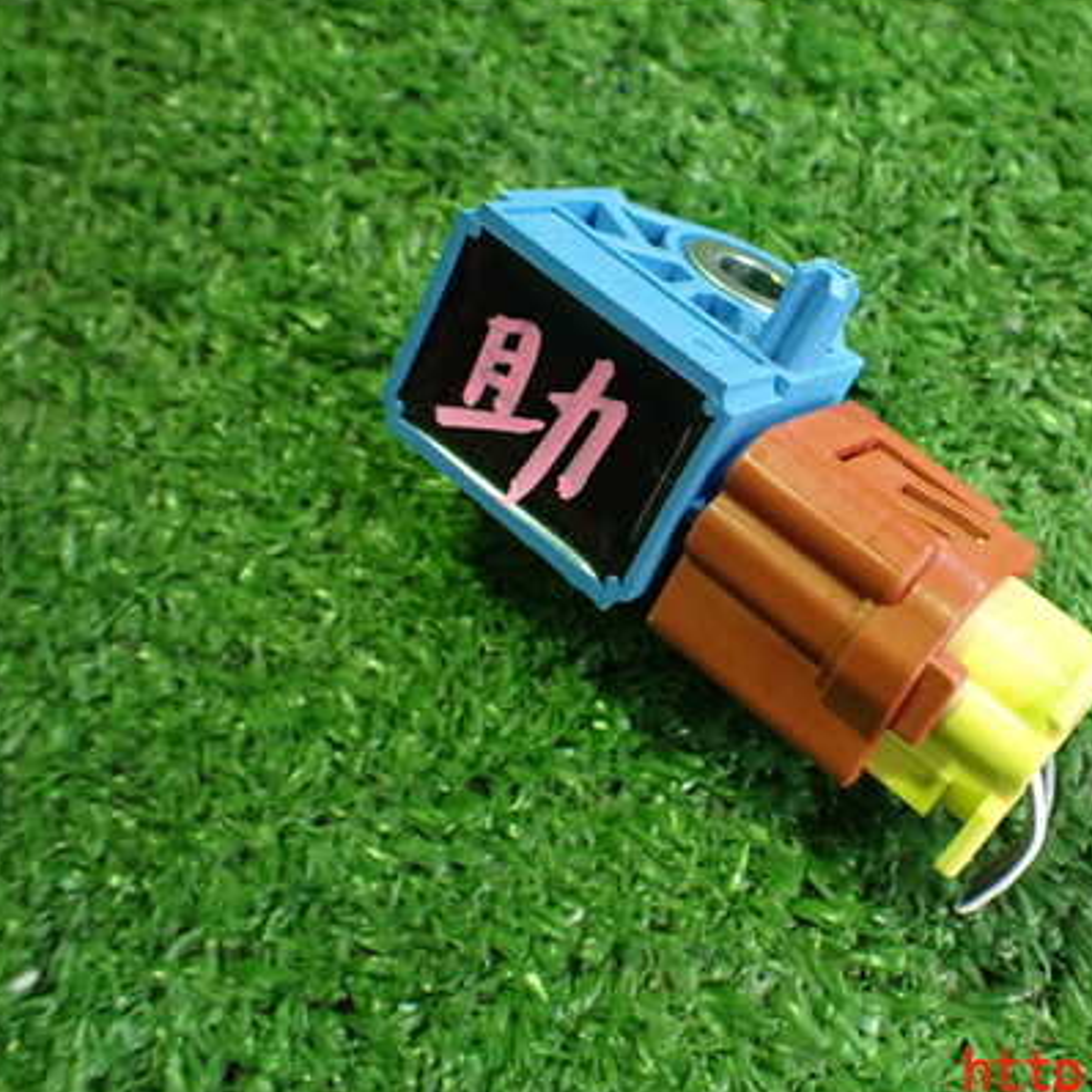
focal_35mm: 40
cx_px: 760
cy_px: 491
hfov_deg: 41.1
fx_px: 1428
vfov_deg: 41.8
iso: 800
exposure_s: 1/50
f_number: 2.3
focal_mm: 5.4
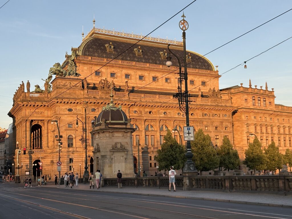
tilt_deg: +5.7
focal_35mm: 52
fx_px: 439
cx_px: 146
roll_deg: +3.1
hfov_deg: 36.8
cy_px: 110
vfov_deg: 28.0
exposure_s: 1/523
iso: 32
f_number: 1.6
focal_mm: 5.96
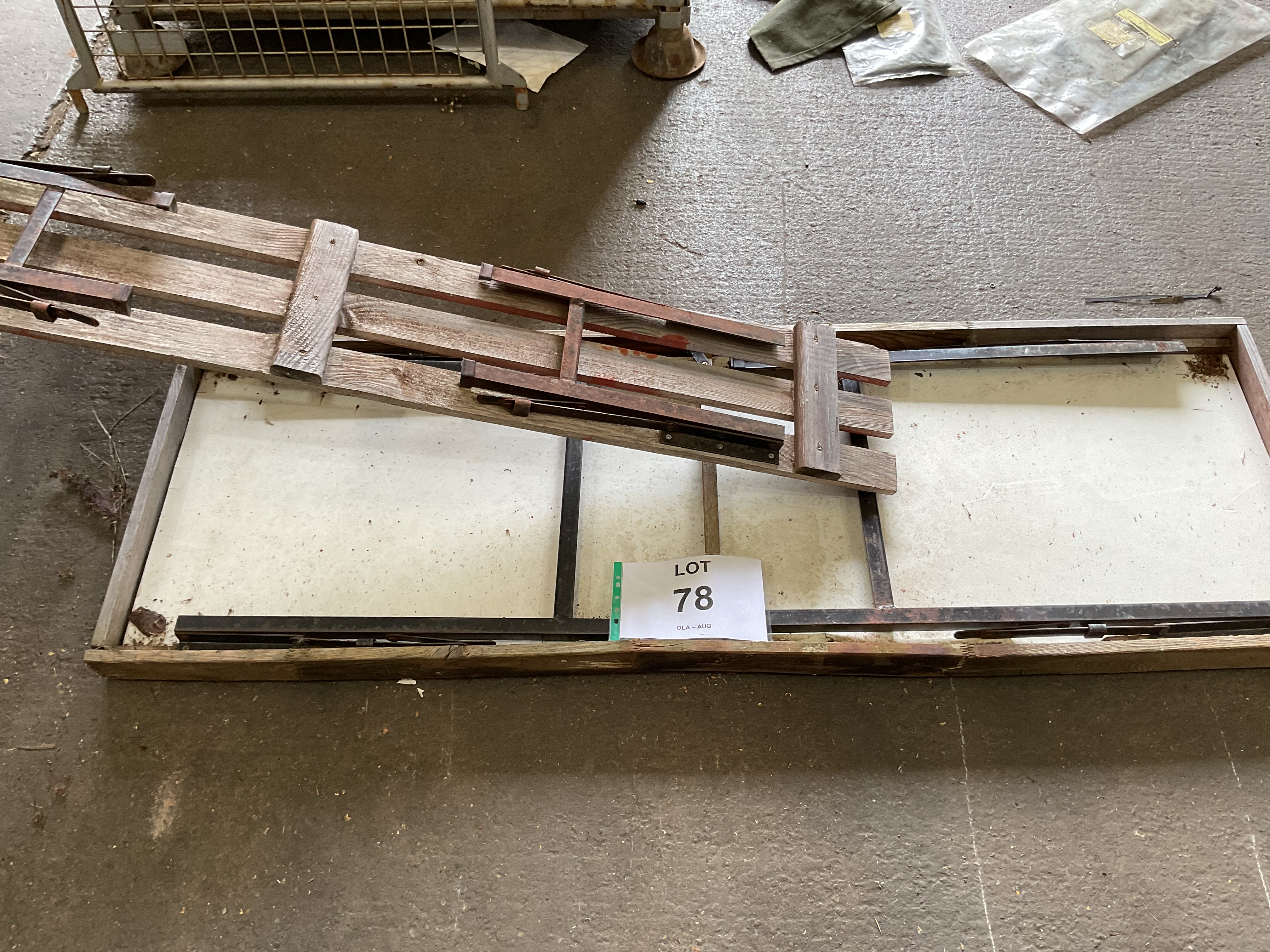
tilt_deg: -56.6
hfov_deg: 61.7
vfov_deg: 48.2
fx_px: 1064
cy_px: 476
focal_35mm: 29
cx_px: 635
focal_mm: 3
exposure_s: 1/60
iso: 40
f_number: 1.8
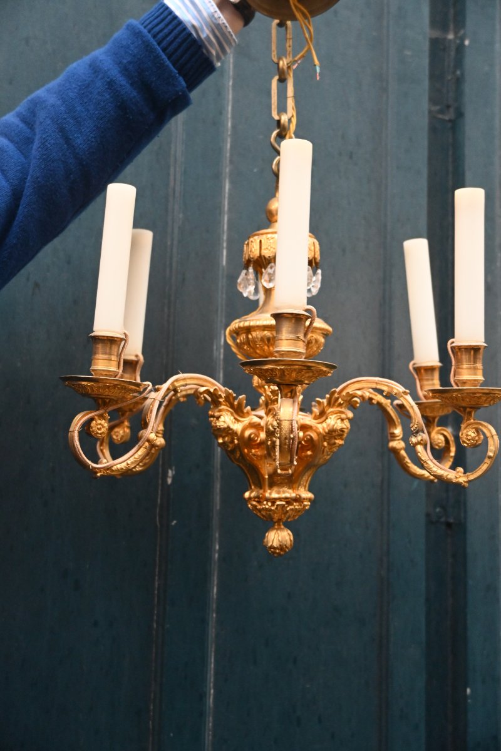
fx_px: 986
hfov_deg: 28.5
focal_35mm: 47
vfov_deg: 41.7
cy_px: 376
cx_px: 250
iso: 3200
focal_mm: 31.5
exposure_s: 1/80
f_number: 4
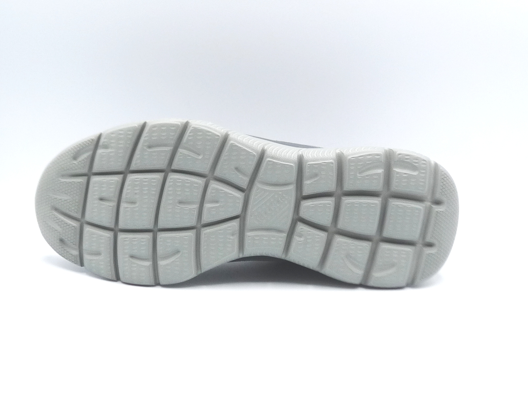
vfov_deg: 28.0
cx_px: 264
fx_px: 793
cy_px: 198
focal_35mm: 52
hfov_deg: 36.8
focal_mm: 5.3
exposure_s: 1/200
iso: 100
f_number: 4
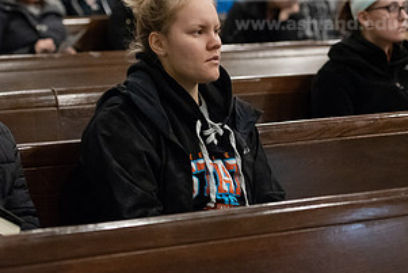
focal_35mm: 158
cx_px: 174
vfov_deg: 8.7
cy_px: 52
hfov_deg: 13.0
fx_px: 1791
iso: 8000
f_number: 2.8
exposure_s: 1/200
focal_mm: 82
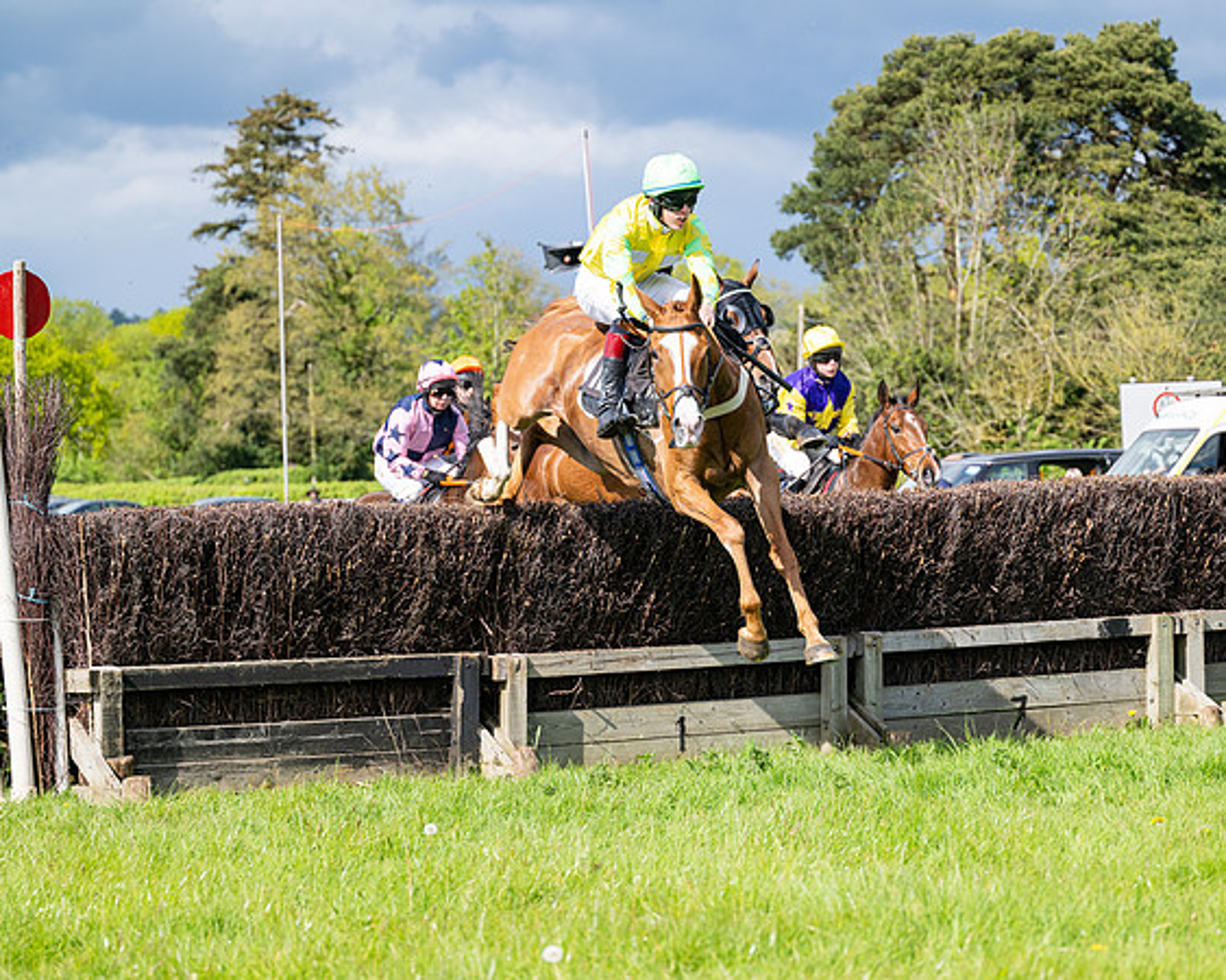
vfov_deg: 14.0
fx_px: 4003
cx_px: 613
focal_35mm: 110
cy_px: 490
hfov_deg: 17.4
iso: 200
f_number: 4
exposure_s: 1/1600
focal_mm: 98
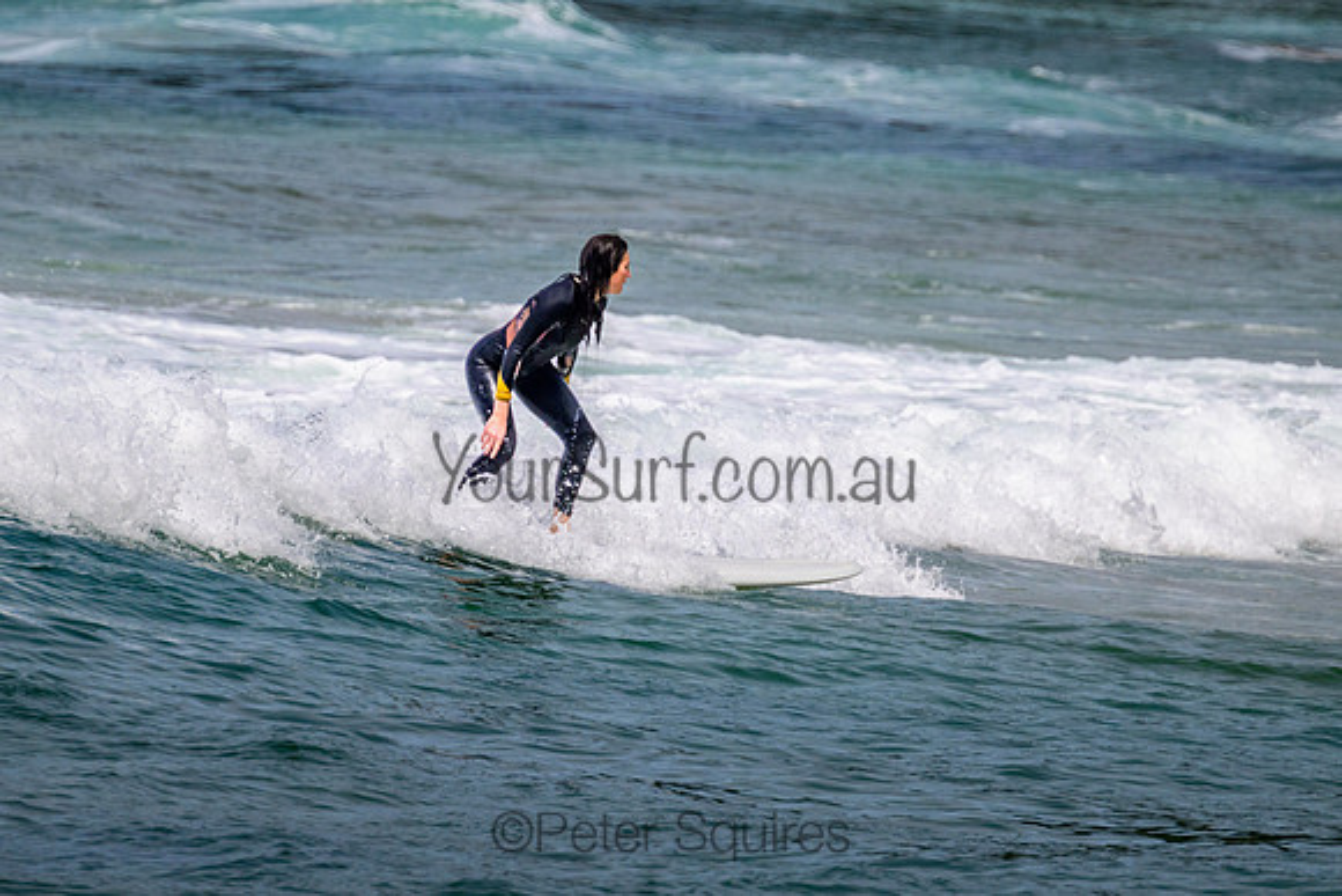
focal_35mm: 1090
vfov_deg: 1.3
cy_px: 449
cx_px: 729
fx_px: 40648
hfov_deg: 1.9
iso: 560
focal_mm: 800
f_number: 11
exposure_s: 1/2000
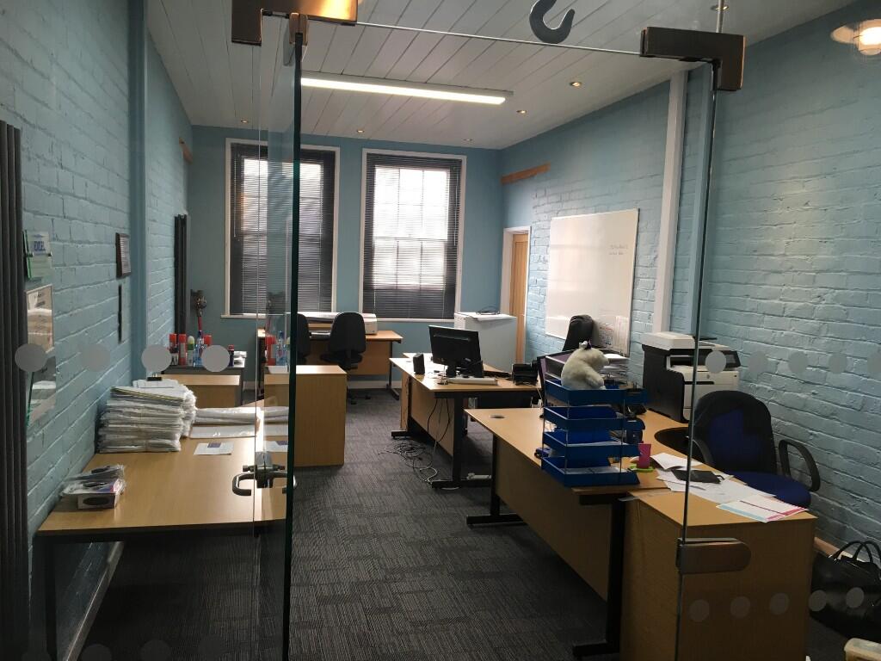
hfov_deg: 61.7
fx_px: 738
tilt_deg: -5.7
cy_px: 330
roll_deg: -2.4
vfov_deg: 48.2
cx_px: 440
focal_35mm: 29
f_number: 2.2
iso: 32
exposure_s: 1/33
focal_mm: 4.15
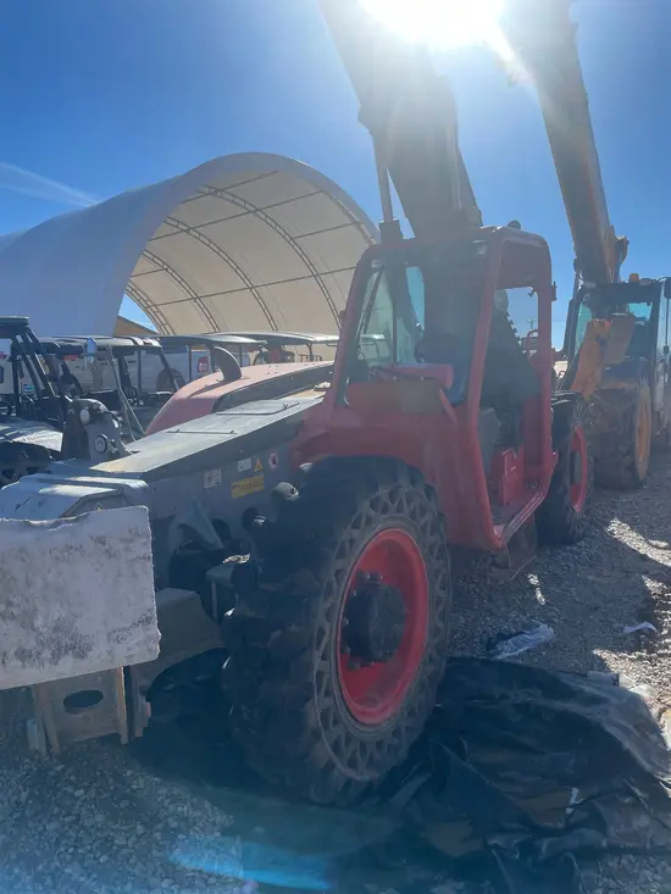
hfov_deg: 53.1
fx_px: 672
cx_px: 336
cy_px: 447
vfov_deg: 67.3
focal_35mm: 26
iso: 32
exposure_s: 1/3731
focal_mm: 4.2
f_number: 1.6
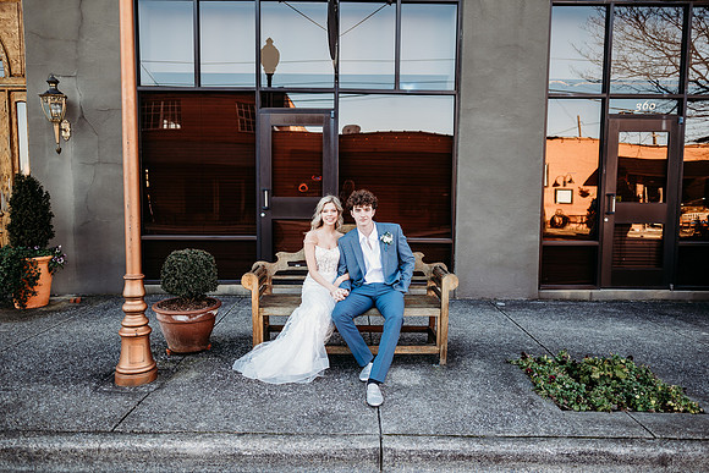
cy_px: 236
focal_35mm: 25
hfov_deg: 71.6
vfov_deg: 51.4
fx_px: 492
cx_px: 354
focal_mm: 24
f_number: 2
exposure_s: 1/320
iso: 160
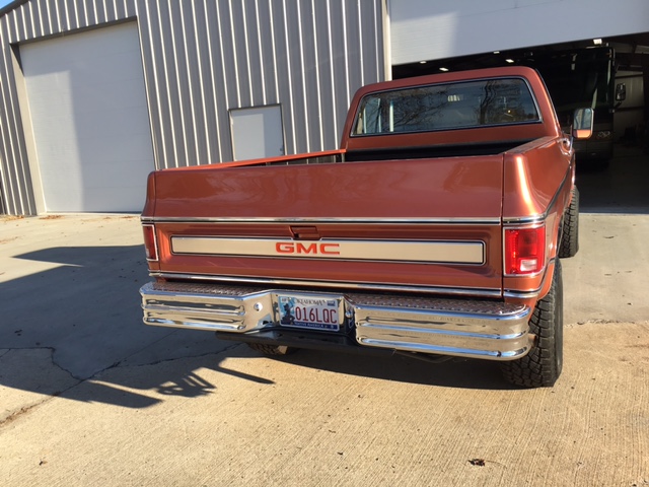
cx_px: 324
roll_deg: +4.1
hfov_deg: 61.7
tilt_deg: -11.3
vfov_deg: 48.2
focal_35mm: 29
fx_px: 544
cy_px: 244
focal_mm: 4.15
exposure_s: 1/635
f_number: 2.2
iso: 25
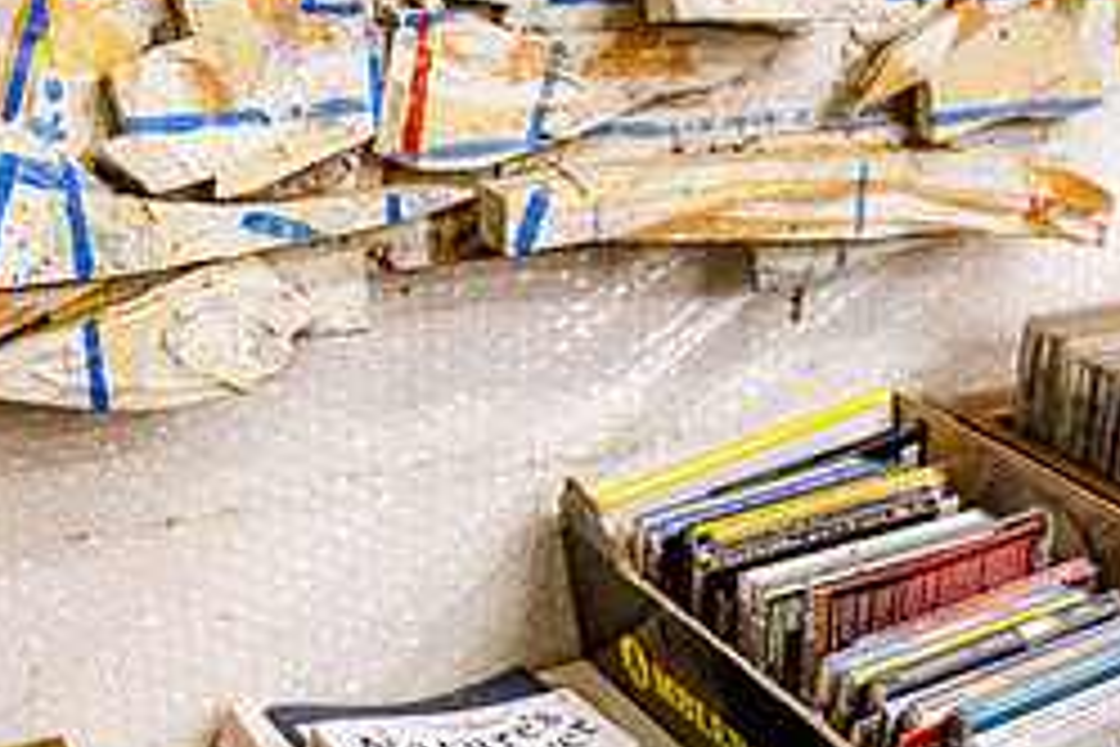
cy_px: 664
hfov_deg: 35.5
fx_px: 1742
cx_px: 679
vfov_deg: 23.6
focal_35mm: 56
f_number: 5.6
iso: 64
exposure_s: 1/2
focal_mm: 24
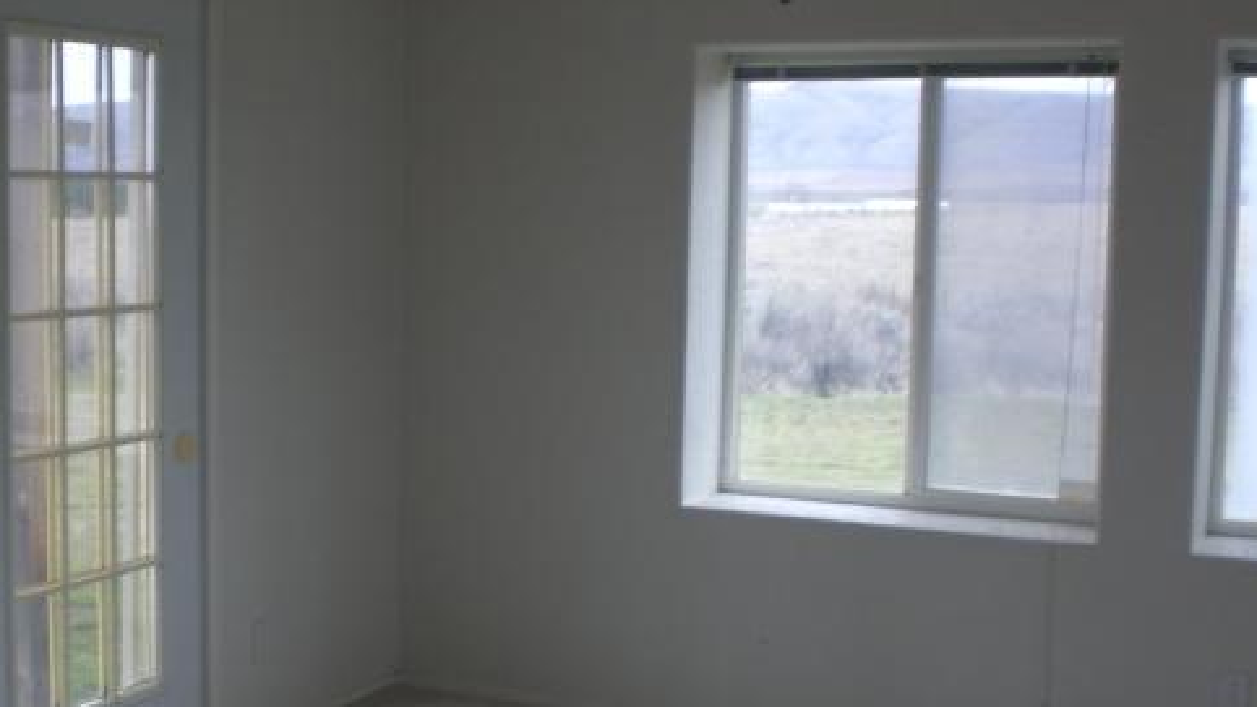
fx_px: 1833
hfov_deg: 37.8
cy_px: 394
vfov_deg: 21.8
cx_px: 540
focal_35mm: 55
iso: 100
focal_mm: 6.3
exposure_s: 1/80
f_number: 3.1
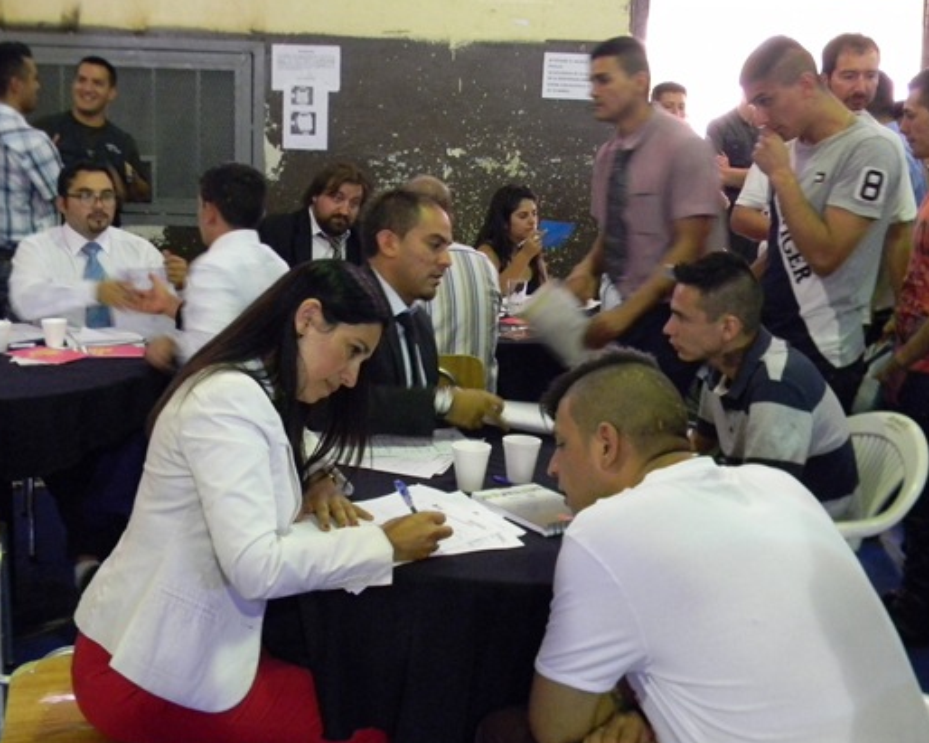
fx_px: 1127
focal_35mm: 41
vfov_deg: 36.5
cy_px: 360
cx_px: 436
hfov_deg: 44.8
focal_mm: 6.4
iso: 400
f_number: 3.7
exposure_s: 1/14.5
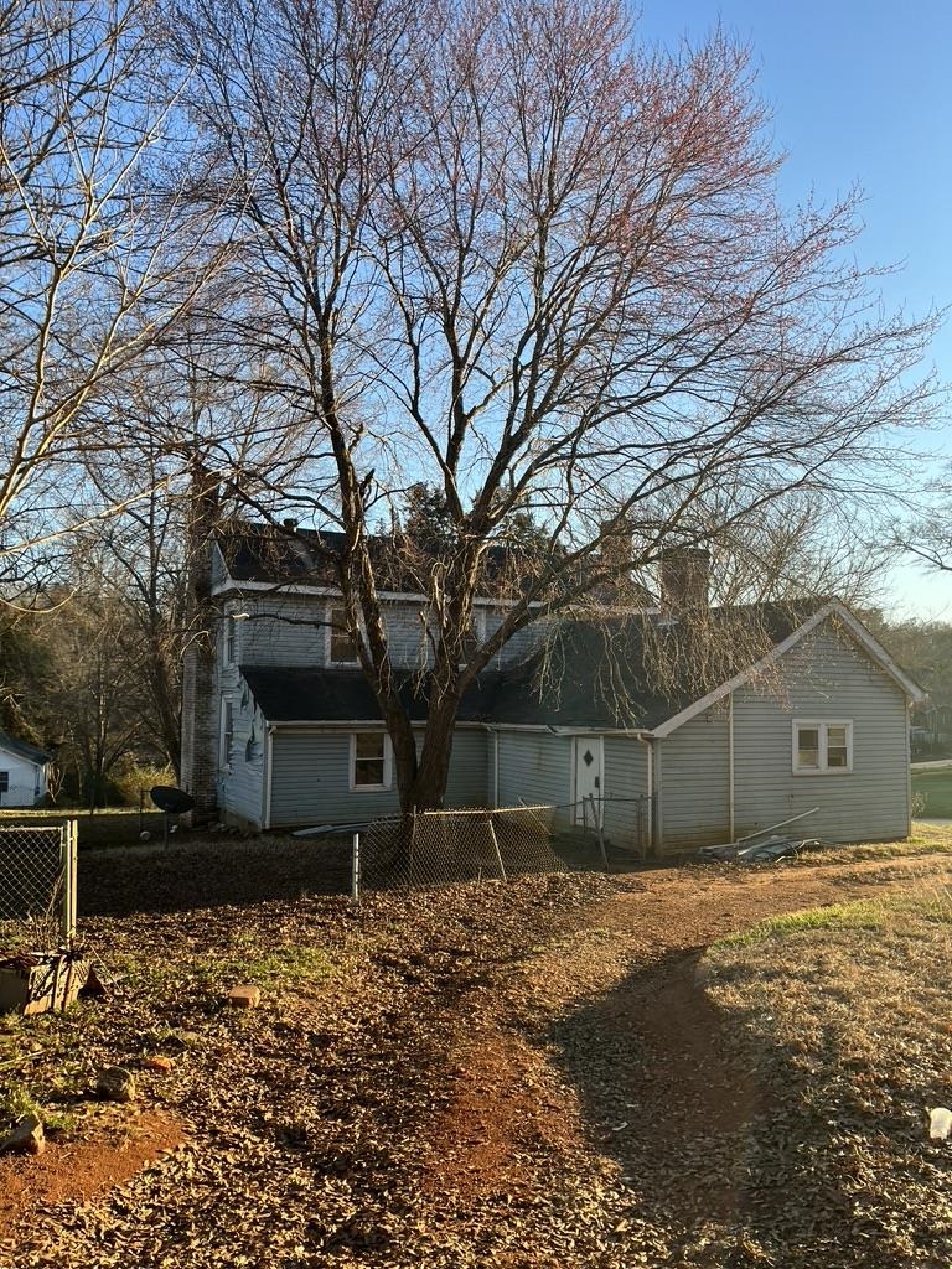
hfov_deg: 53.1
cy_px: 634
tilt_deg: +0.5
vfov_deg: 67.3
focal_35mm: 26
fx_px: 953
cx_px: 476
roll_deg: +2.1
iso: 50
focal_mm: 5.7
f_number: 1.5
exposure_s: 1/873
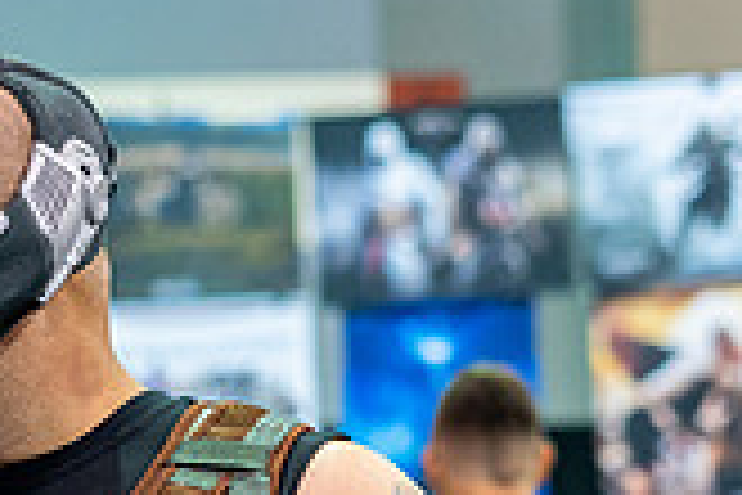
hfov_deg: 11.7
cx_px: 288
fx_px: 3627
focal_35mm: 176
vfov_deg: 7.7
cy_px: 713
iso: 2000
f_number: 2.5
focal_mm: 50
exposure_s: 1/320
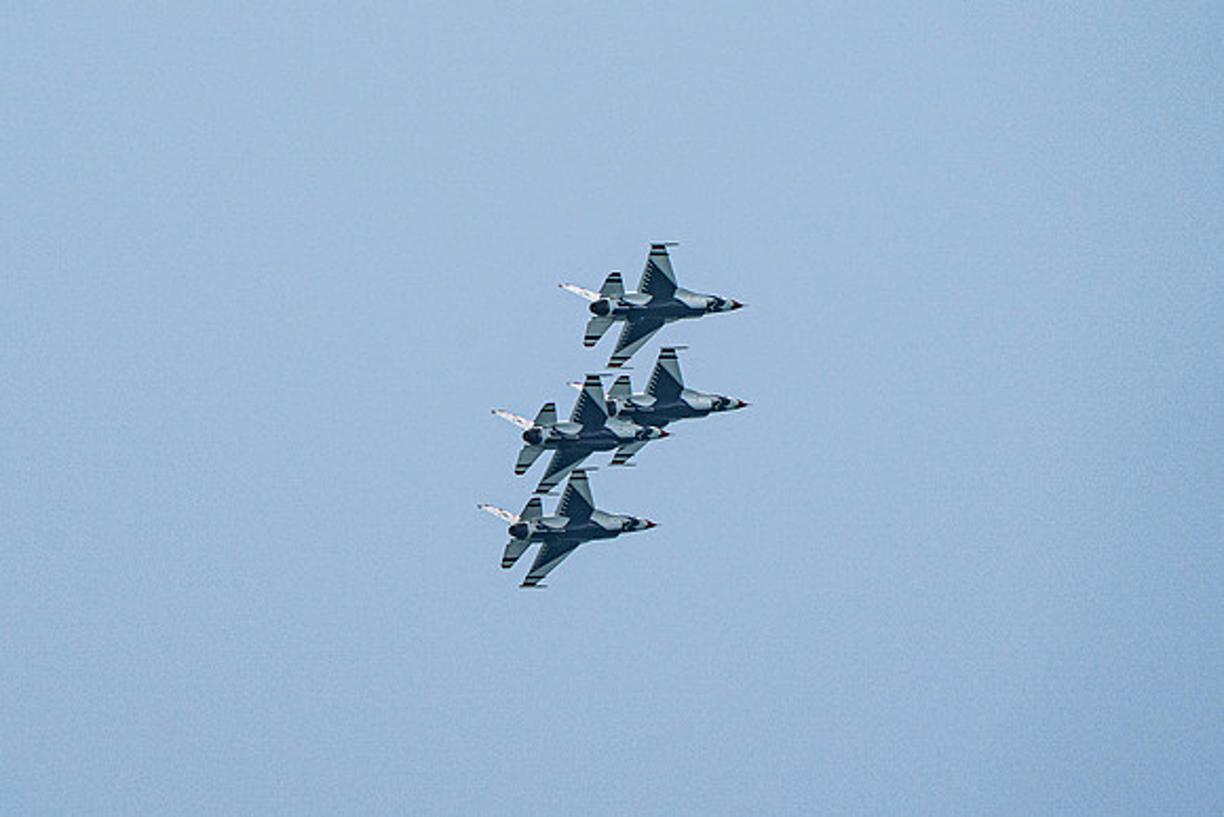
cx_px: 428
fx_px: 26180
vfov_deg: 1.8
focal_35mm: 770
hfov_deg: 2.7
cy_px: 435
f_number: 10
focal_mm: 400
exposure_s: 1/1600
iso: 800
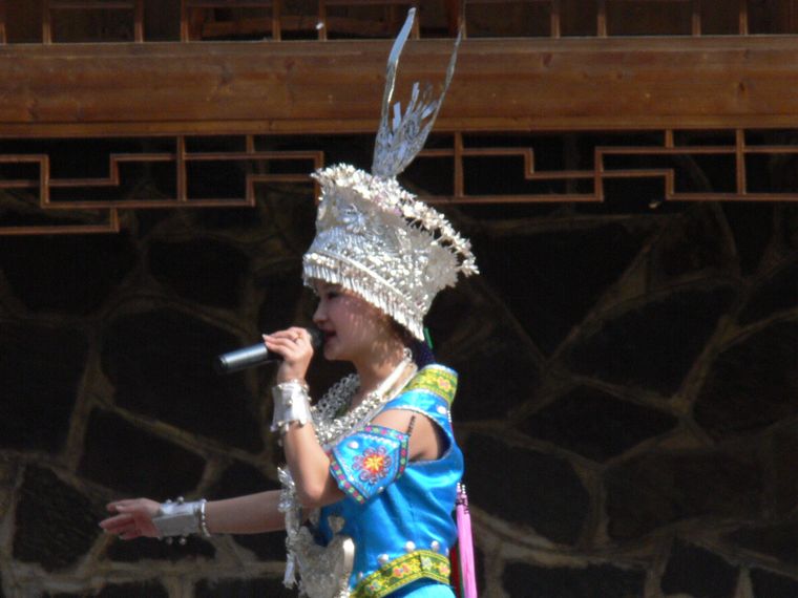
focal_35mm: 474
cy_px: 299
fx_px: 10927
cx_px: 399
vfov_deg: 3.1
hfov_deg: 4.2
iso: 200
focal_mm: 78.7
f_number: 11
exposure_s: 1/250
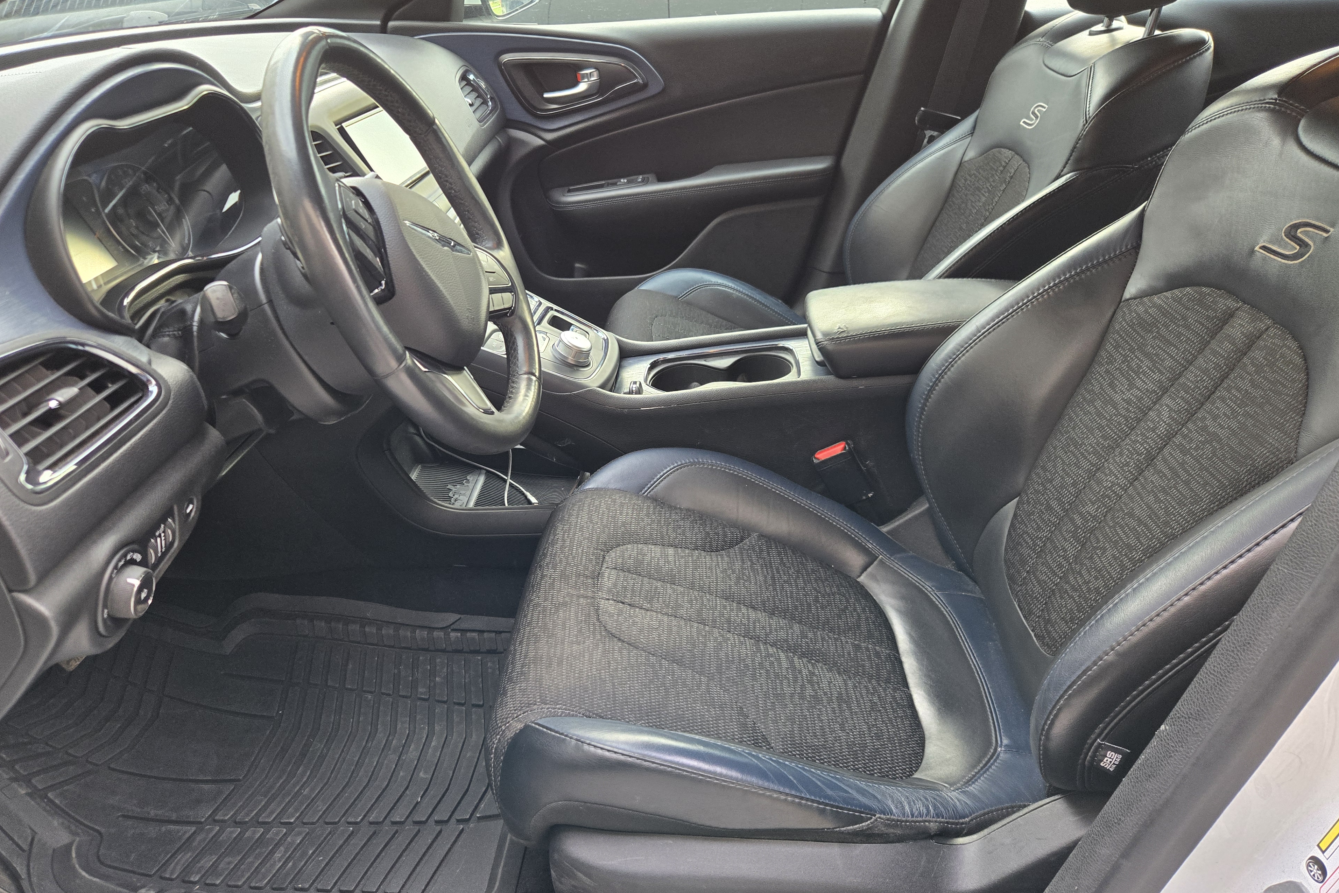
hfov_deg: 71.5
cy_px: 427
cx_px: 643
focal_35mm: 25
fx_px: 930
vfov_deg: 51.3
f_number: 1.8
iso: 200
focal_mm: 5.4
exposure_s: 1/120
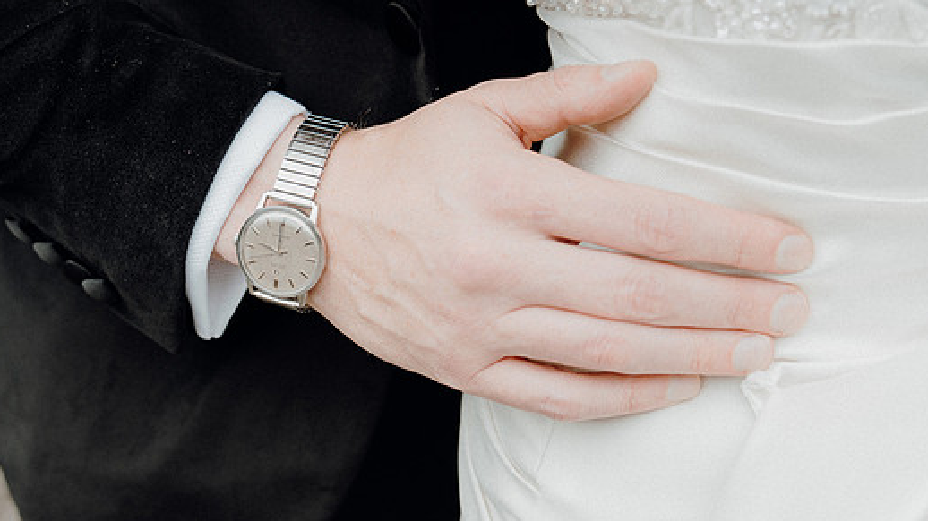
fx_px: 1501
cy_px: 314
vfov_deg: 19.7
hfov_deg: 34.3
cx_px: 428
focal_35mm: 61
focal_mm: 35
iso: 125
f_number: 3.5
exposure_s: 1/160
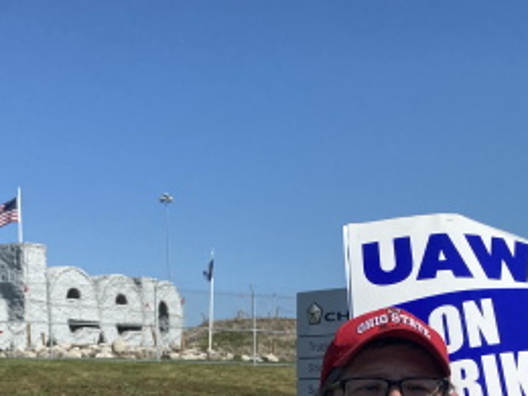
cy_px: 431
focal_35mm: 60
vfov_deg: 23.0
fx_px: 915
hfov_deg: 32.2
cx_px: 290
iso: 32
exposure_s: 1/3610
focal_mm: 4.25
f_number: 1.8
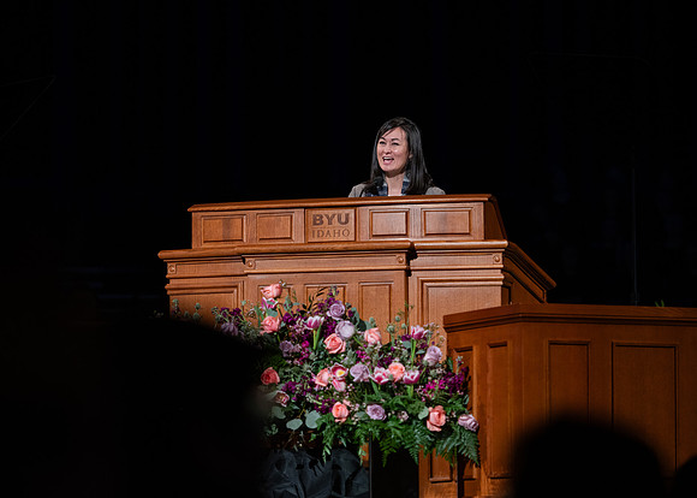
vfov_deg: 8.8
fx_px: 3241
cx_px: 334
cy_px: 250
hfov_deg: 12.3
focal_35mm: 164
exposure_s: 1/200
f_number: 2.8
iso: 800
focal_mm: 150
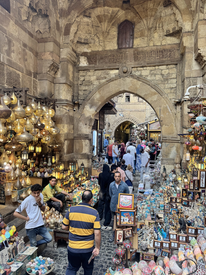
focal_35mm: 24
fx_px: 190
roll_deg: -0.1
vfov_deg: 71.6
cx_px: 103
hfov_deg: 56.8
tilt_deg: -0.6
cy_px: 138
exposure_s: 1/100
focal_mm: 6.76
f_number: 1.78
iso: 64
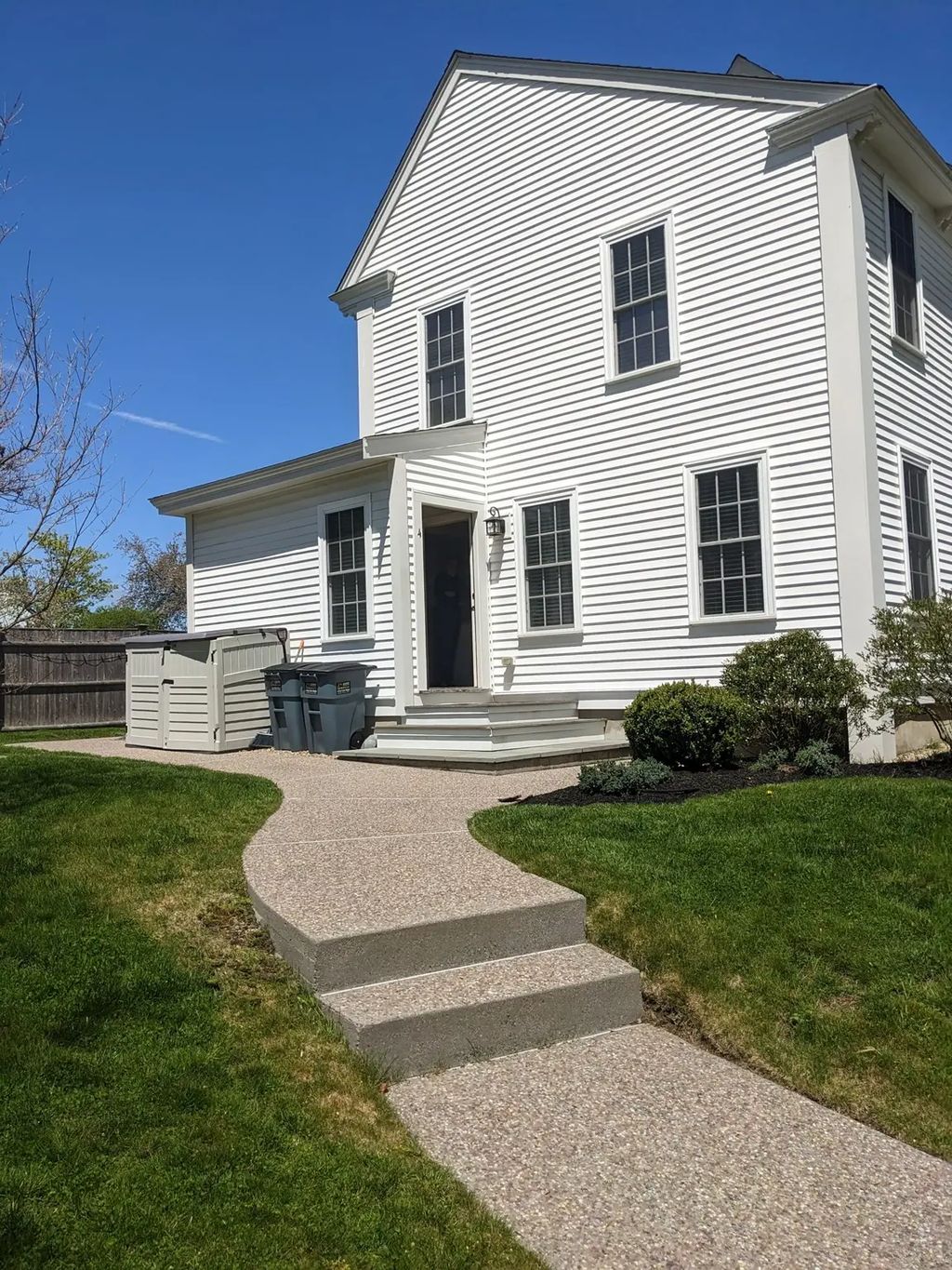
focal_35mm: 27
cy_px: 635
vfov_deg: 65.3
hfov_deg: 51.4
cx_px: 476
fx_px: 990
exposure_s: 1/5848
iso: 83
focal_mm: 4.38
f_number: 1.73
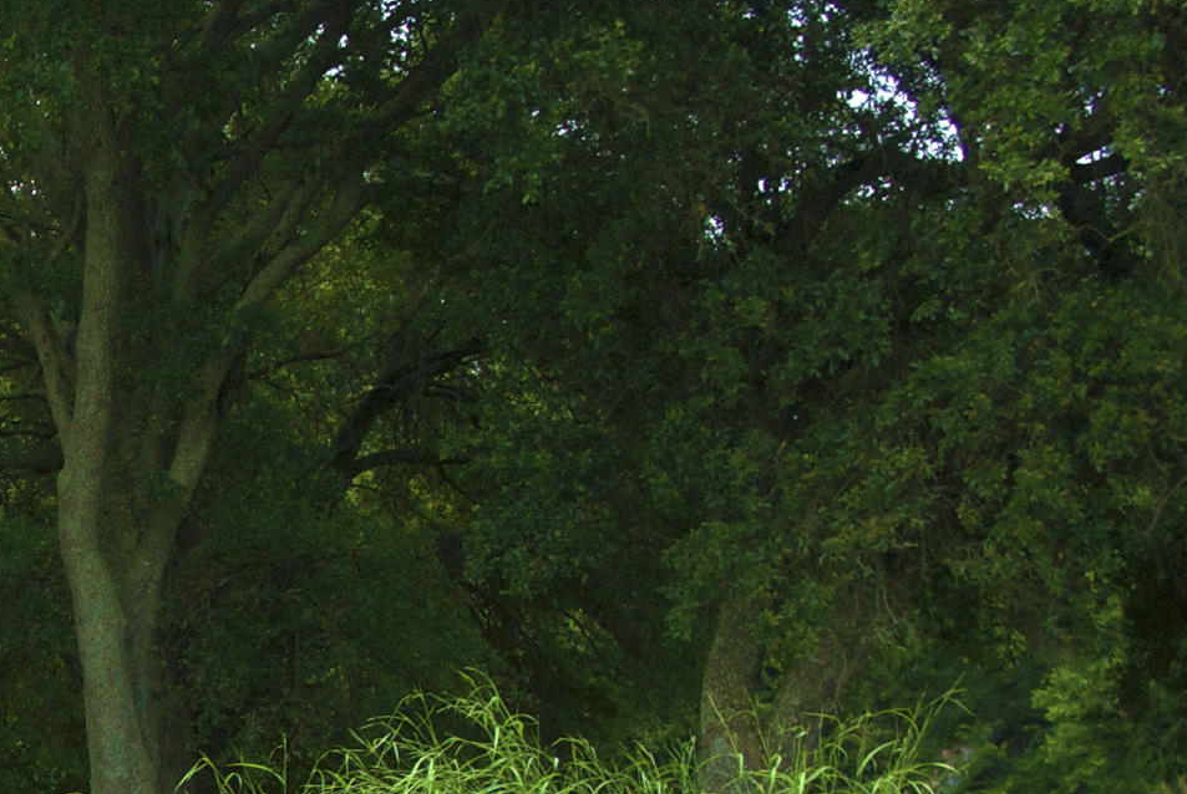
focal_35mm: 107
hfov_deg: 17.5
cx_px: -502
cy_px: 942
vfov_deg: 12.5
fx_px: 3532
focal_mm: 23
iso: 200
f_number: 6.7
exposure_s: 1/180
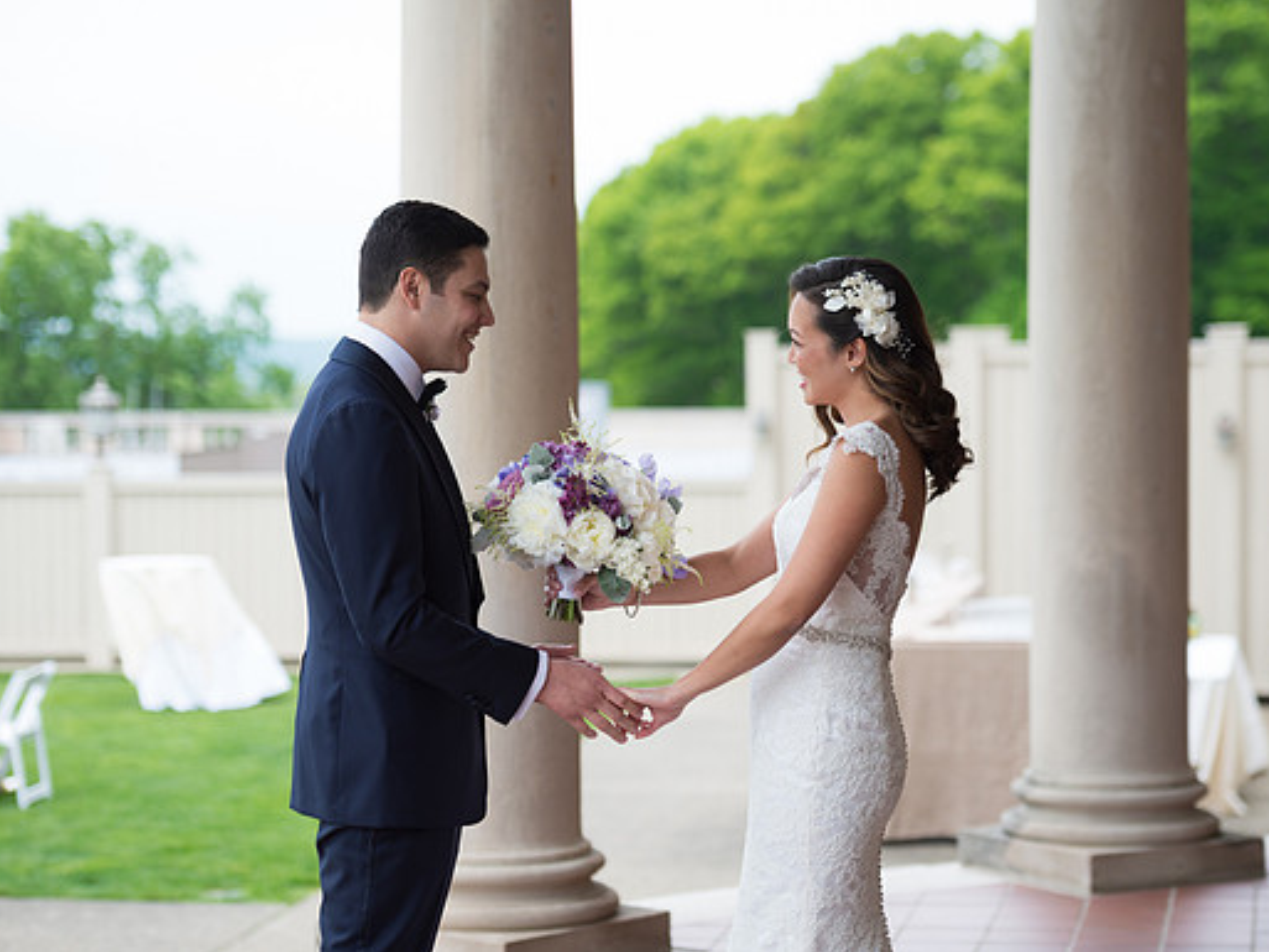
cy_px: 476
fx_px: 3630
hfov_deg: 19.8
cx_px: 638
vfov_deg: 14.9
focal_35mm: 99
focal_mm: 86
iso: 200
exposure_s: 1/800
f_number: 2.8
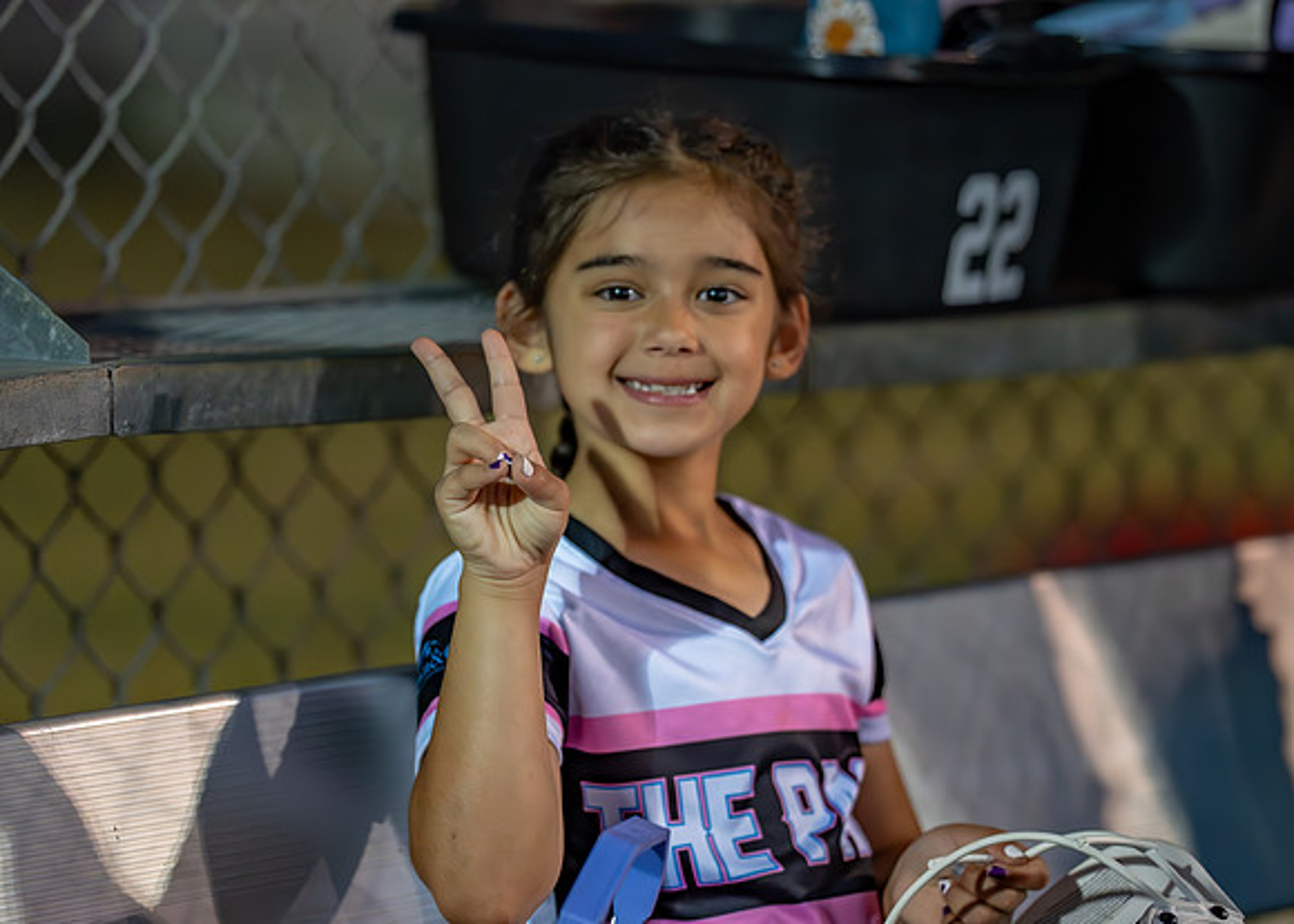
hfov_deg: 9.3
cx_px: 602
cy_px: 511
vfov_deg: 6.6
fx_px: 7994
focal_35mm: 218
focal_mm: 135
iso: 4000
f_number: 1.8
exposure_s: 1/1000
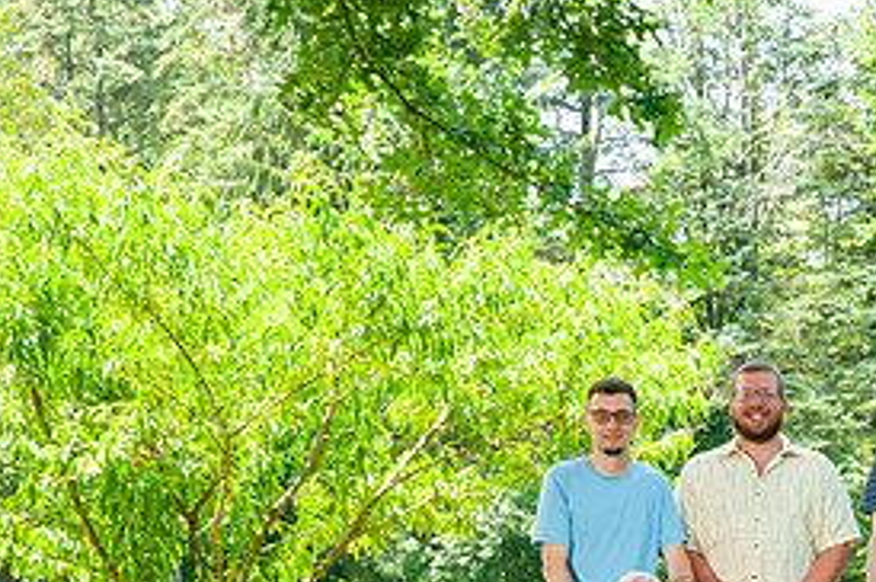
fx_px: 4423
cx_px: 832
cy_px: 611
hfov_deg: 11.2
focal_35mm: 182
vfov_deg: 7.5
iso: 800
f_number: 14
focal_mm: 70
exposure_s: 1/160
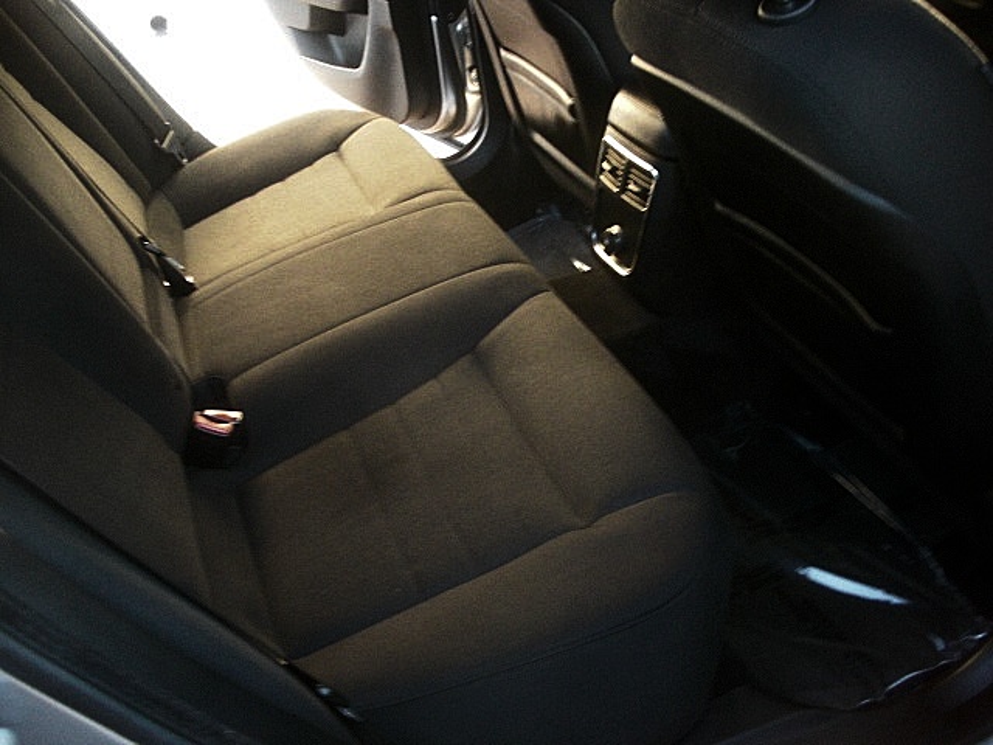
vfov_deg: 39.7
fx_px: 1033
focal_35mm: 36
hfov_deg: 51.4
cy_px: 372
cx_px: 496
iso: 800
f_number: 2.8
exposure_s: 1/60
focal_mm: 6.3
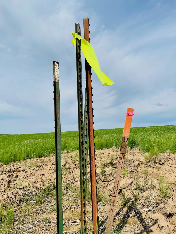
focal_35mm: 26
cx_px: 88
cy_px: 117
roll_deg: +1.4
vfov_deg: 67.3
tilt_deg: +7.7
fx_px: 176
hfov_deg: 53.0
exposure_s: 1/6897
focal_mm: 4.2
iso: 32
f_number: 1.6
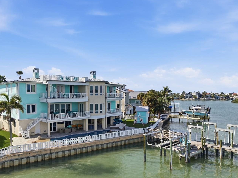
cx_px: 112
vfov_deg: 46.7
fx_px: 206
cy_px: 101
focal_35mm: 30
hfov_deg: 59.9
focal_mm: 8.7
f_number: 1.8
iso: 130
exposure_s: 1/1500
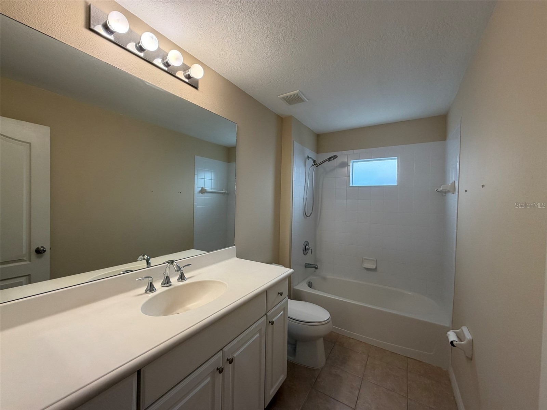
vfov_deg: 85.7
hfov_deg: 102.1
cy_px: 205
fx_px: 221
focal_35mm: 14
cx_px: 274
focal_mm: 2.22
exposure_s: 1/120
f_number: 2.2
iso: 125
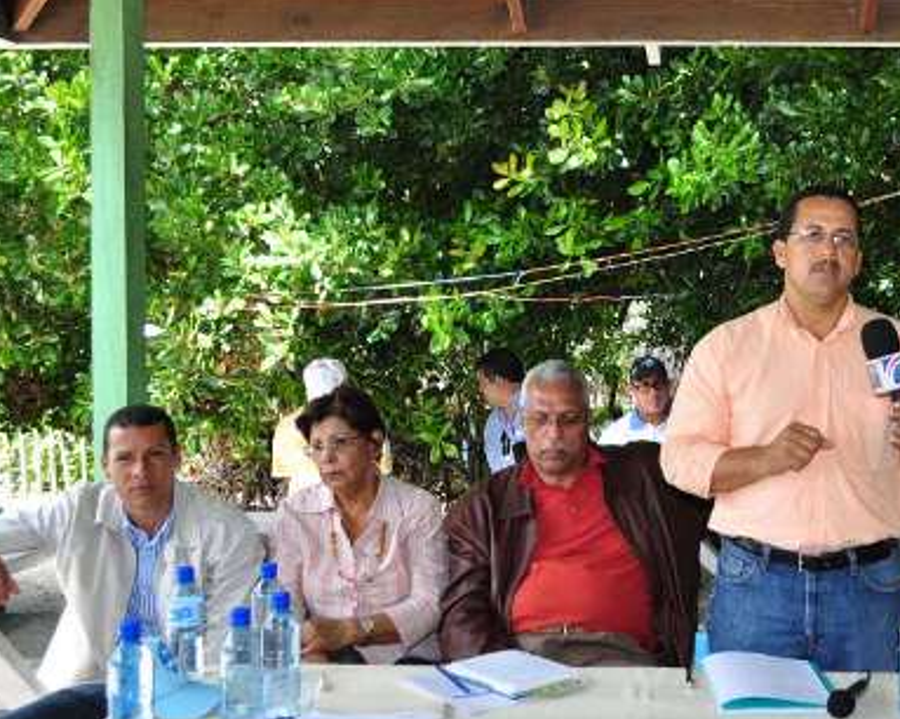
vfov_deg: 32.1
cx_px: 696
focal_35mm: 47
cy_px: 342
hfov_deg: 38.3
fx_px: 1251
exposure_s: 1/100
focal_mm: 20
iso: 200
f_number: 5
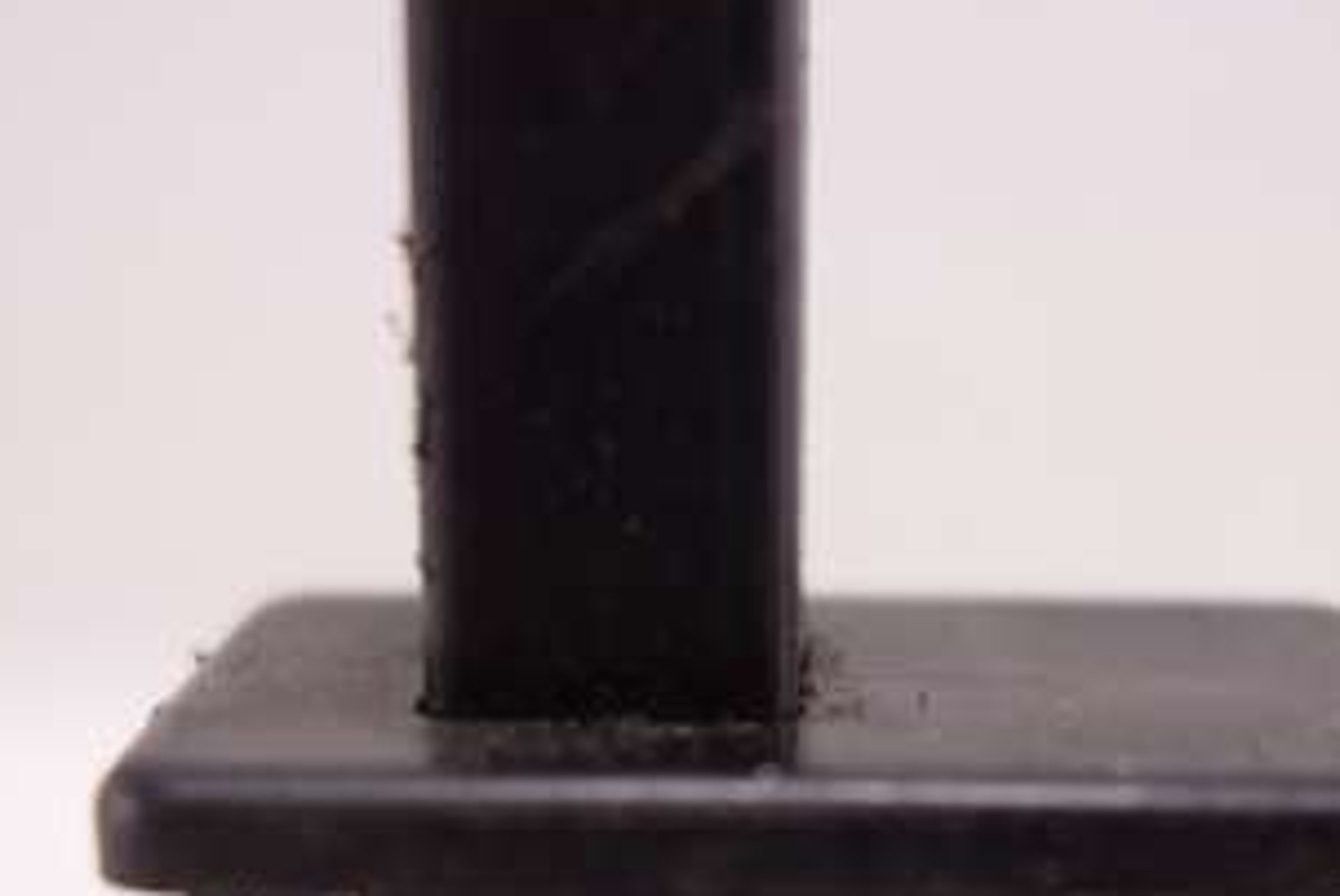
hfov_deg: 26.5
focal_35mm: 76
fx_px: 2832
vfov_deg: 17.7
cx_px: 843
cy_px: 805
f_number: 2.2
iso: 125
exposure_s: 1/100
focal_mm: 10.4
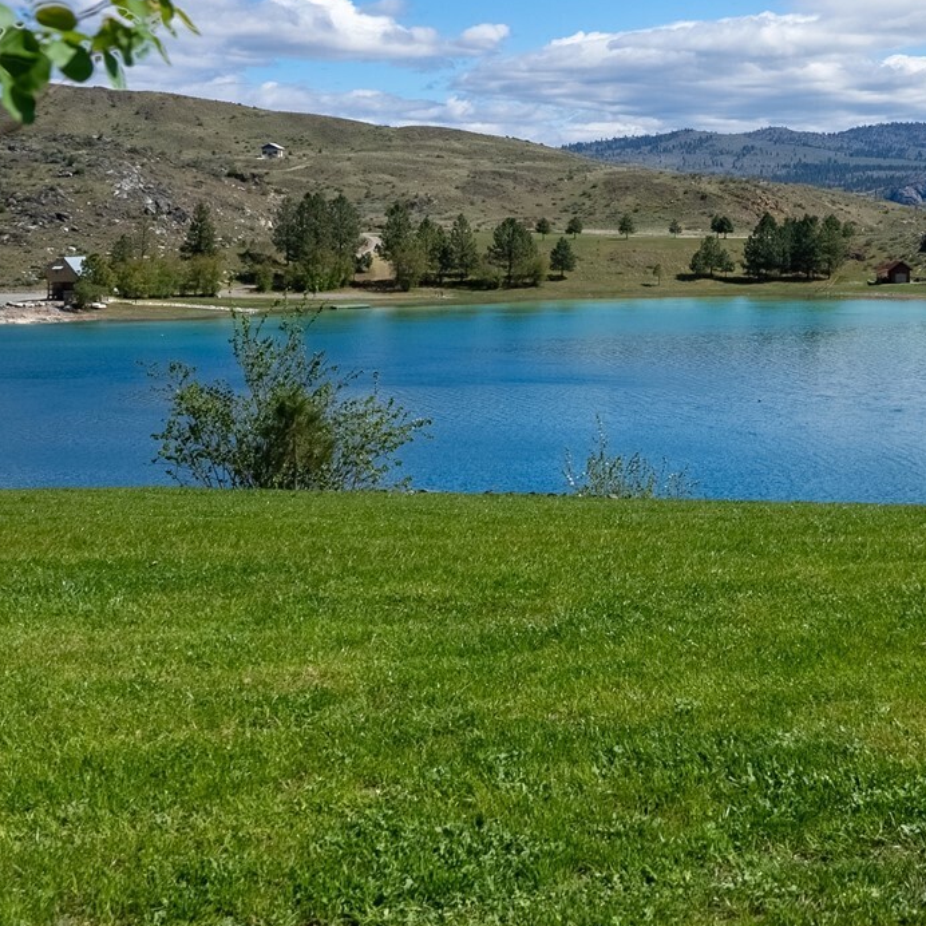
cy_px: 203
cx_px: 941
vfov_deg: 33.2
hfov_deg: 31.3
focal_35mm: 50
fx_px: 1513
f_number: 5.6
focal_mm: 24
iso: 100
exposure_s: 1/5000
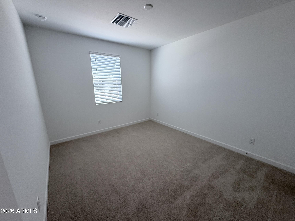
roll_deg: +0.3
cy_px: 110
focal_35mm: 14
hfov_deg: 102.1
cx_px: 148
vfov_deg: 85.7
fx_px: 119
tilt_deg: -12.8
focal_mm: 2.22
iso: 200
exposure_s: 1/121
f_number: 2.2
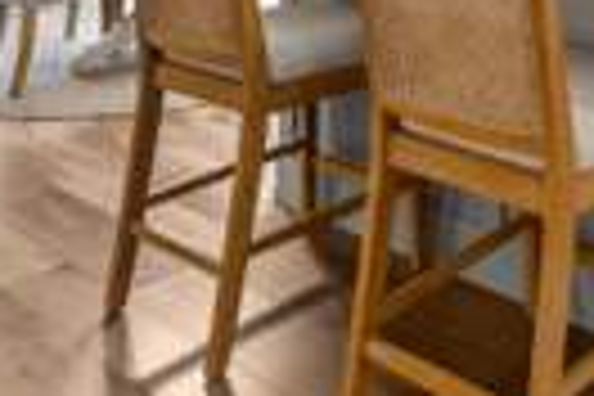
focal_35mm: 51
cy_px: -200
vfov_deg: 21.9
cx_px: 675
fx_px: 841
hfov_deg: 33.2
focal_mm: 14
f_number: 9
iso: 250
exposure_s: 1/6
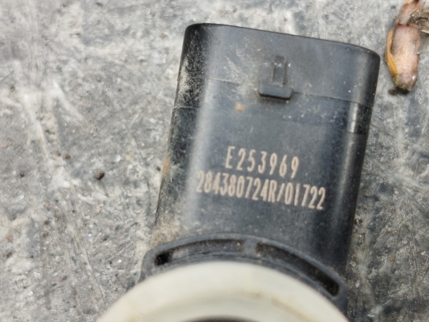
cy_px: 161
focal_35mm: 72
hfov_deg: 27.0
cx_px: 214
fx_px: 892
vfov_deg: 20.4
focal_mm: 5.31
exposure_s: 1/50
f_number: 1.7
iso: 160
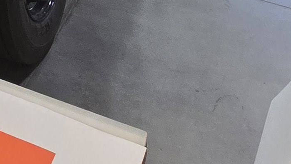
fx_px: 625
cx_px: -150
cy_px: -458
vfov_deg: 8.6
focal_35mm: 81
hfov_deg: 21.7
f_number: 2.2
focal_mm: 2.2
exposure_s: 1/60
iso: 100
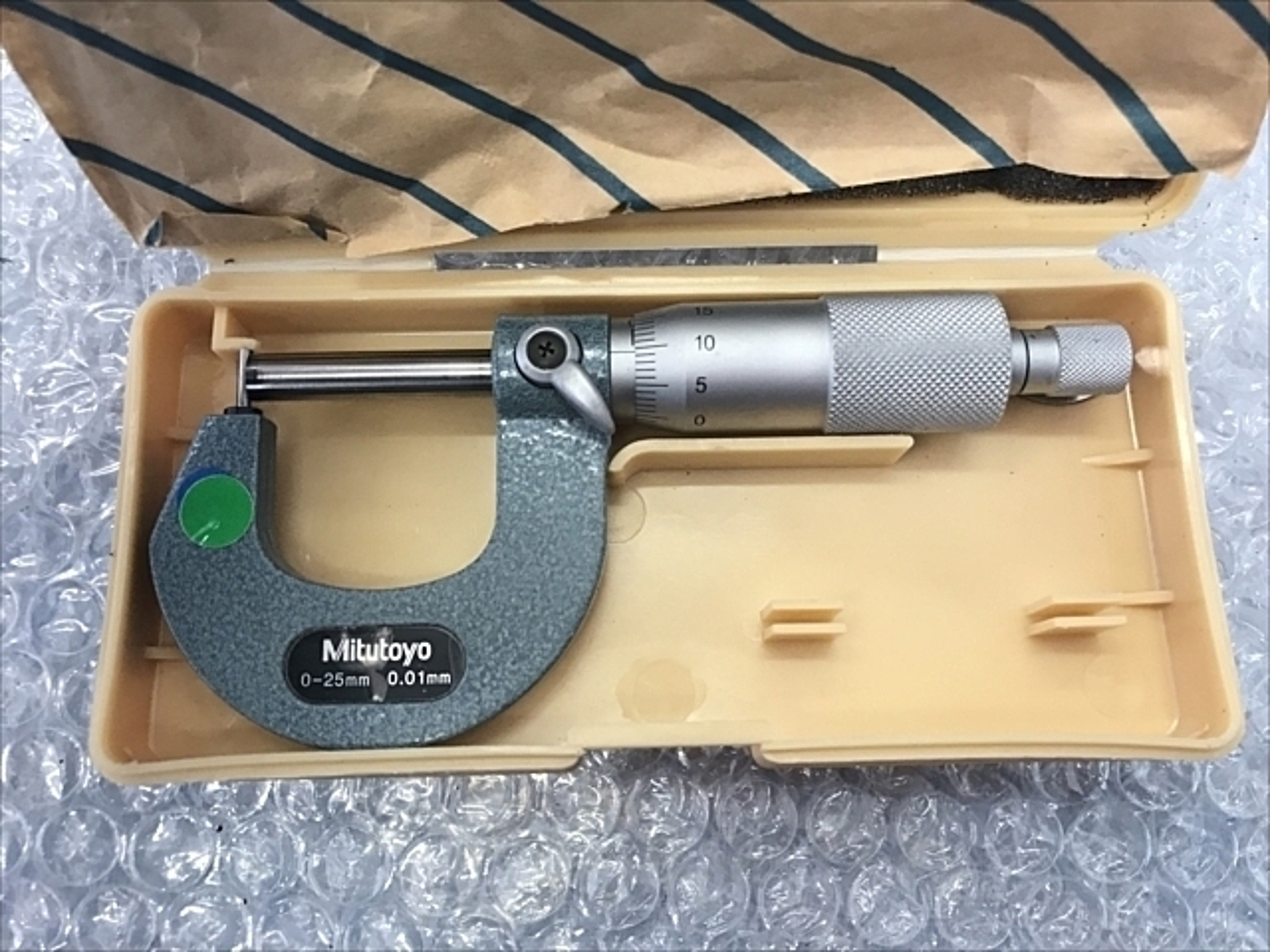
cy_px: 476
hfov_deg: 63.4
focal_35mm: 28
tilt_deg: -84.2
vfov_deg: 49.7
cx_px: 635
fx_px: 1027
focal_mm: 3.99
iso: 40
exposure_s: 1/24
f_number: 1.8
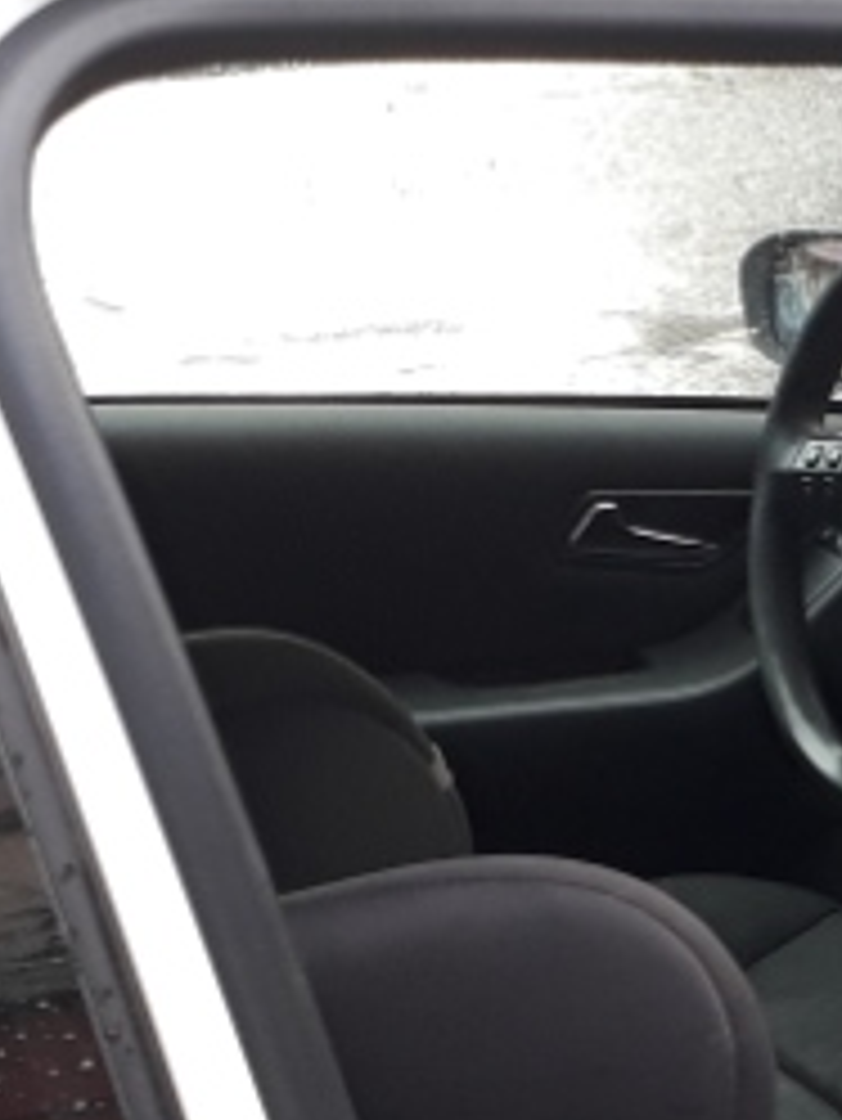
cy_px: 1017
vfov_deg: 17.4
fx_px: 3597
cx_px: 1540
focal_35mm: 111
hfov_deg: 12.2
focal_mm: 3.6
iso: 64
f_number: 1.9
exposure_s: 1/100
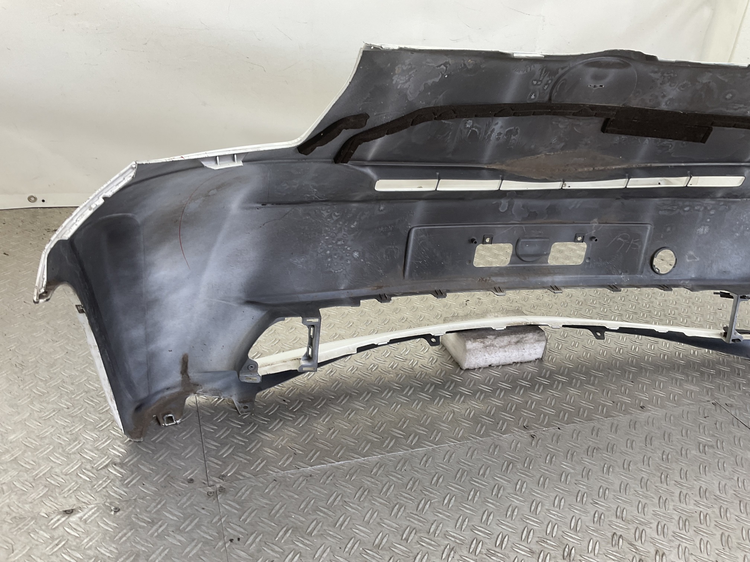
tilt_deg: -26.6
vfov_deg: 48.2
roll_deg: -8.5
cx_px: 375
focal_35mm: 29
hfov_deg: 61.7
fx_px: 628
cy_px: 281
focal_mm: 3
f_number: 1.8
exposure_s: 1/100
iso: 25
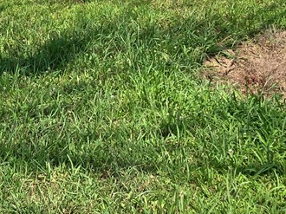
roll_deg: +1.5
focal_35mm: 87
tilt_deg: -5.7
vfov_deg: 15.5
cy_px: -117
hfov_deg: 21.8
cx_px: 5
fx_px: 718
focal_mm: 3.99
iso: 32
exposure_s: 1/1517
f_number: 1.8
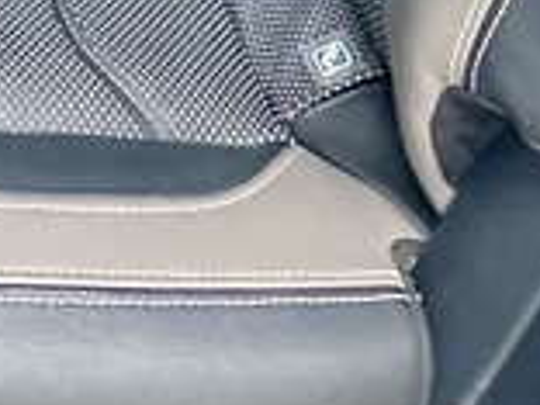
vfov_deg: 11.7
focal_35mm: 92
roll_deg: -4.2
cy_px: -682
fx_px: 1435
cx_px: 59
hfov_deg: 20.9
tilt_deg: -16.1
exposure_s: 1/60
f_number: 2.2
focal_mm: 2.22
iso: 1250
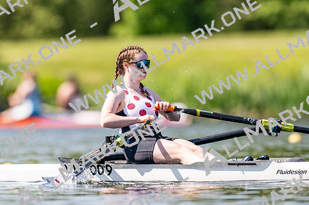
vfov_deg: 1.3
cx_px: 147
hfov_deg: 1.9
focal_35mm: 1084
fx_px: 9292
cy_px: 115
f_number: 4
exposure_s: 1/2500
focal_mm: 600
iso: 320
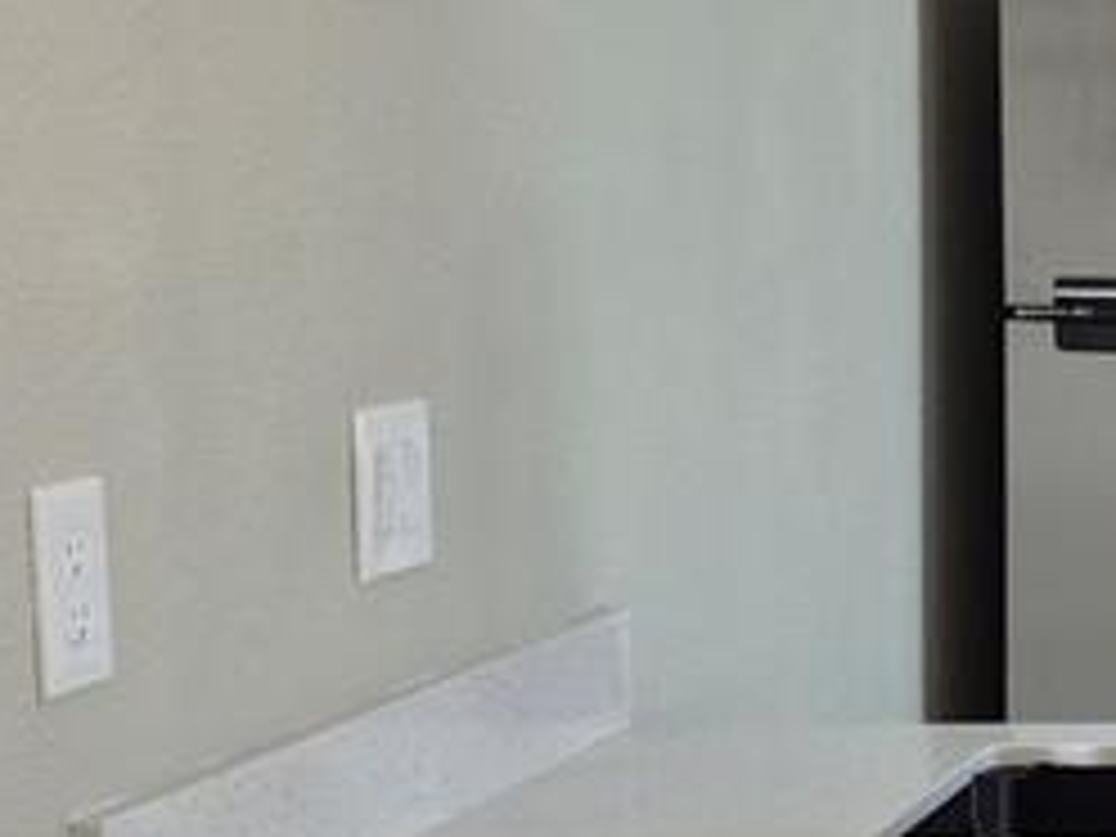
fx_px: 3063
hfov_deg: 17.2
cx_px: 1962
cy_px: 567
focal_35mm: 95
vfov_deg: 15.5
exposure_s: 1/180
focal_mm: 5.4
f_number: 1.8
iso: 160
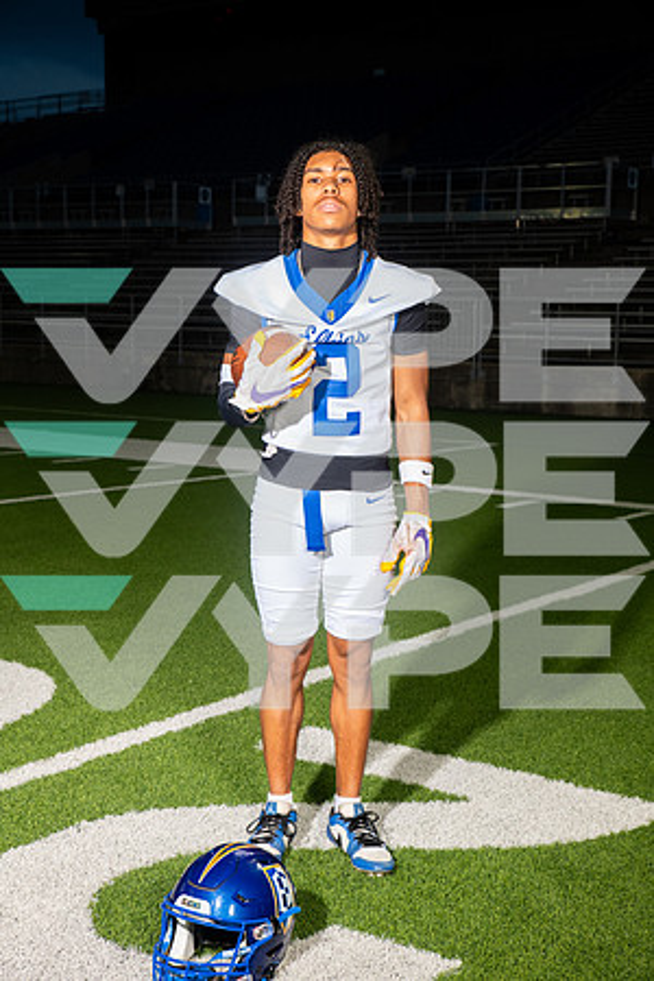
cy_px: 490
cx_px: 327
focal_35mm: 52
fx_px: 1417
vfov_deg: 38.2
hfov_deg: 26.0
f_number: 7.1
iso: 800
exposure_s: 1/320
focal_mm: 52
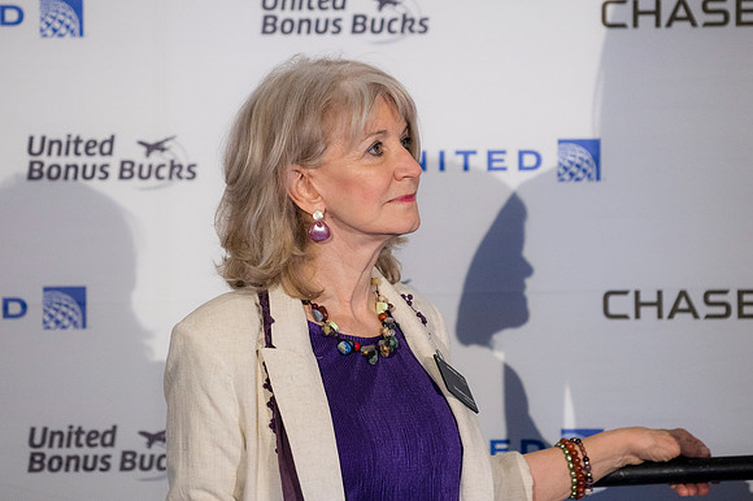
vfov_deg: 6.1
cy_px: 250
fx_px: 4703
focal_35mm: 225
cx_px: 376
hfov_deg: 9.2
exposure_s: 1/200
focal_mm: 150
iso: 900
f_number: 2.8
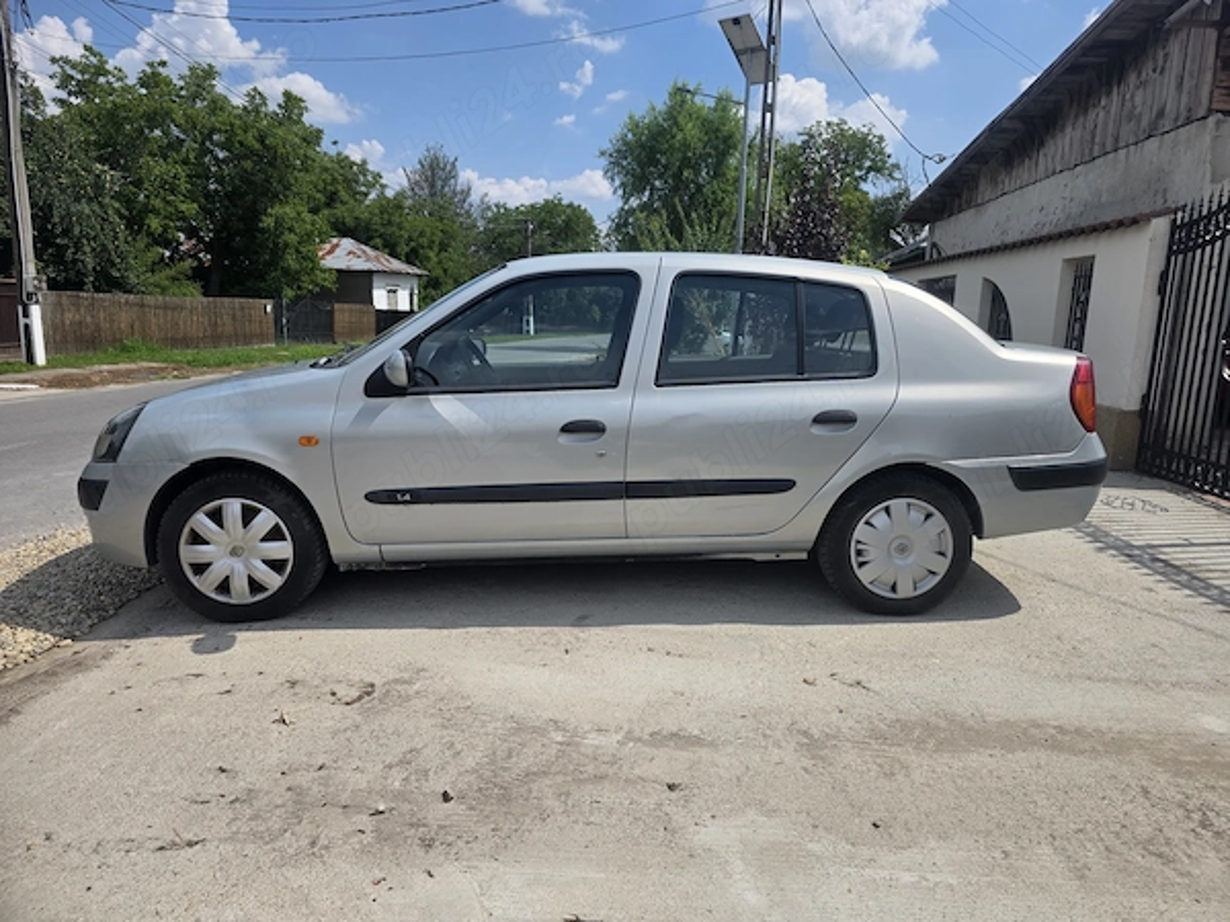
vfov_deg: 58.9
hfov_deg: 73.9
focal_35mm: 23
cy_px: 461
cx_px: 615
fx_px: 817
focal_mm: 6.3
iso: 80
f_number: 1.7
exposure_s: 1/7333
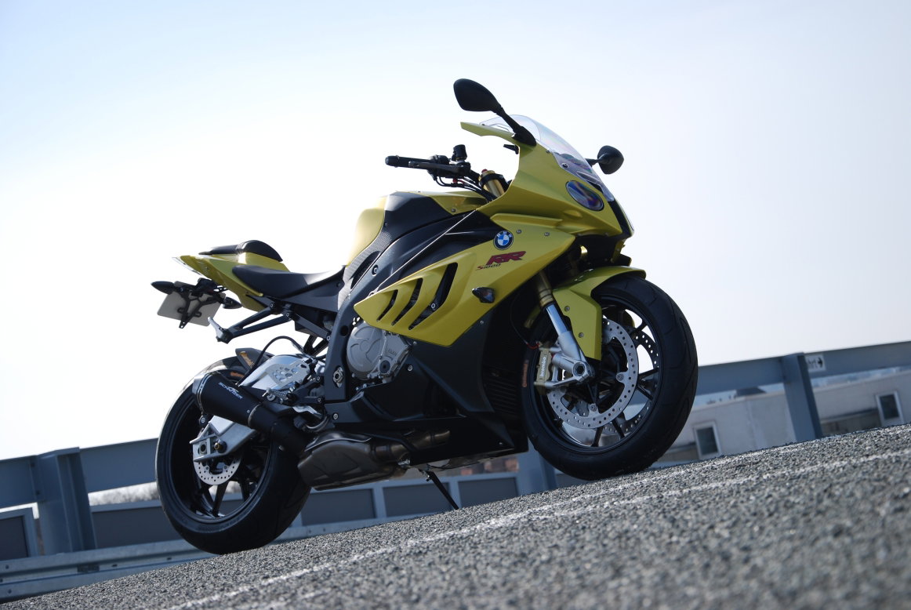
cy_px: 305
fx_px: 1976
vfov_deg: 17.5
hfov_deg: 26.0
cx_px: 456
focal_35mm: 78
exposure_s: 1/125
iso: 100
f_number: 5.6
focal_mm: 52
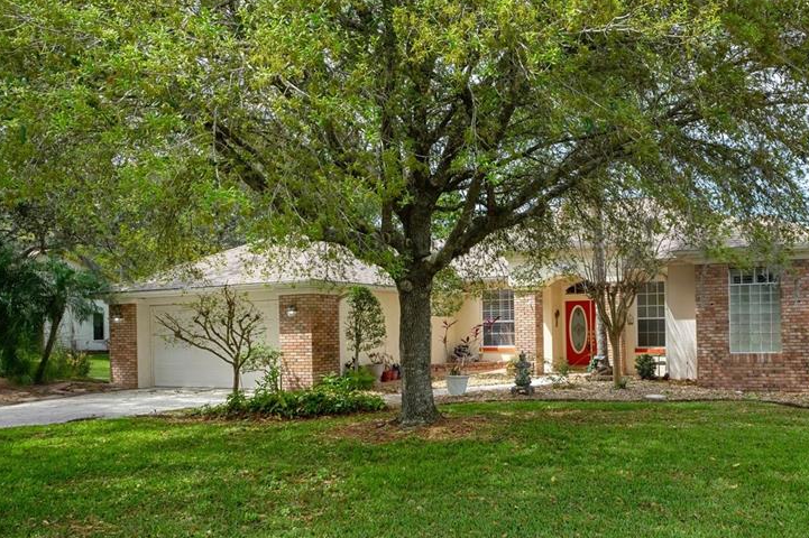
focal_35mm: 28
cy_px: 328
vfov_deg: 46.5
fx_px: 622
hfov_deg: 64.9
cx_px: 515
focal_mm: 13
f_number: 8
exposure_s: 1/350
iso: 320
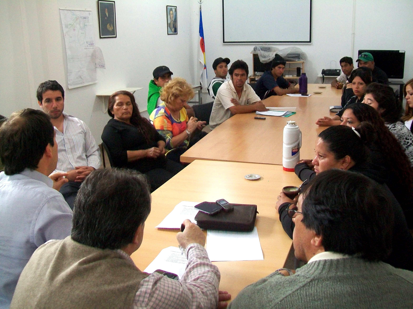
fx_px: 430
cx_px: 206
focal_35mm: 36
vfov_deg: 39.7
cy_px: 154
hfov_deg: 51.4
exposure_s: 1/20
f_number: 2.7
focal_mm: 6
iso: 160
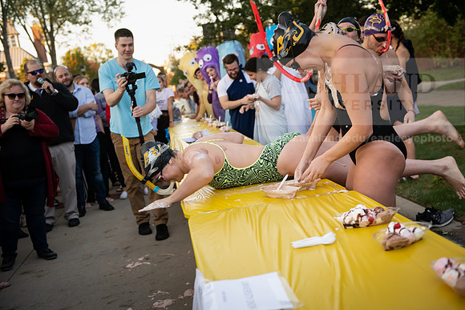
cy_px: 155
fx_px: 620
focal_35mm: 48
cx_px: 232
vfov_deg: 28.1
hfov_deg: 41.1
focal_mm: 48
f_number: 3.5
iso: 640
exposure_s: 1/320
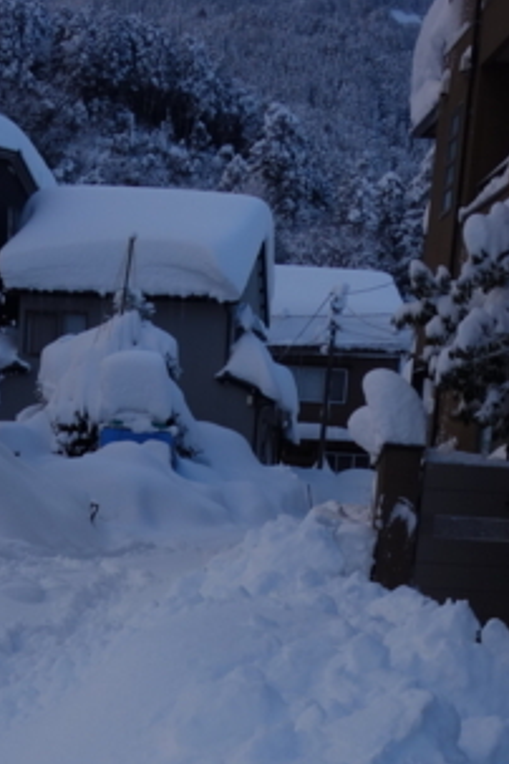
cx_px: 132
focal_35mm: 74
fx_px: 1569
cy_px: 958
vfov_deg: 24.3
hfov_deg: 18.3
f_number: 5.6
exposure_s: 1/125
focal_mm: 10.4
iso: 125
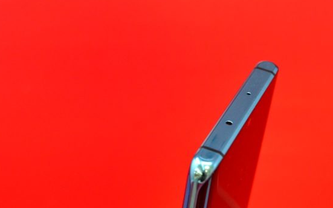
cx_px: 154
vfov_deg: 14.3
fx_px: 831
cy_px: 103
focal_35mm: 92
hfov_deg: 22.7
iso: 1600
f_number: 10
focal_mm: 55
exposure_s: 1/100
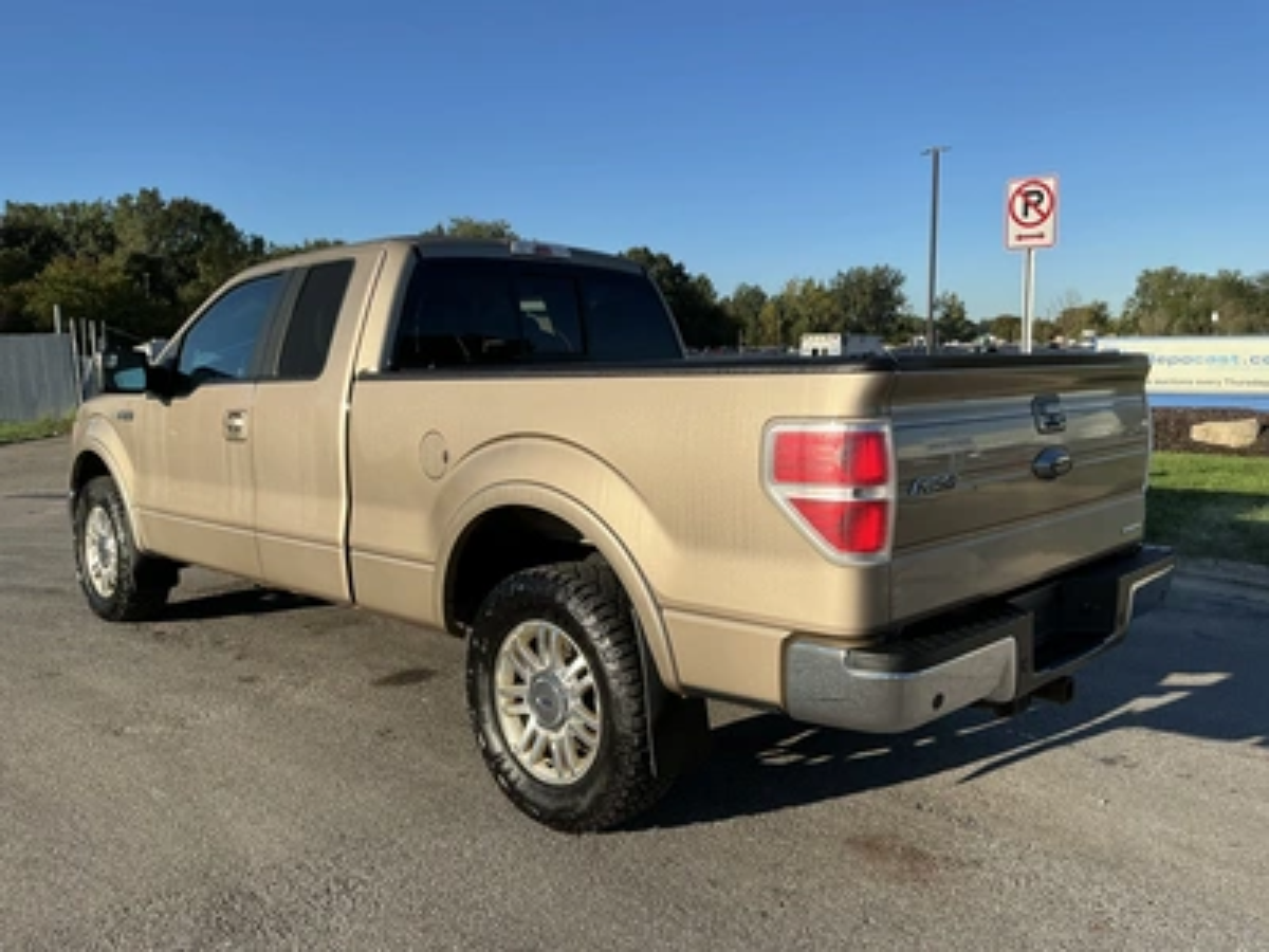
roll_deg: +0.8
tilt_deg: -5.1
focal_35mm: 28
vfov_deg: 49.7
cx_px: 634
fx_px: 1026
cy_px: 476
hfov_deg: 63.4
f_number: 1.8
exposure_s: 1/2058
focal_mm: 3
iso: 25
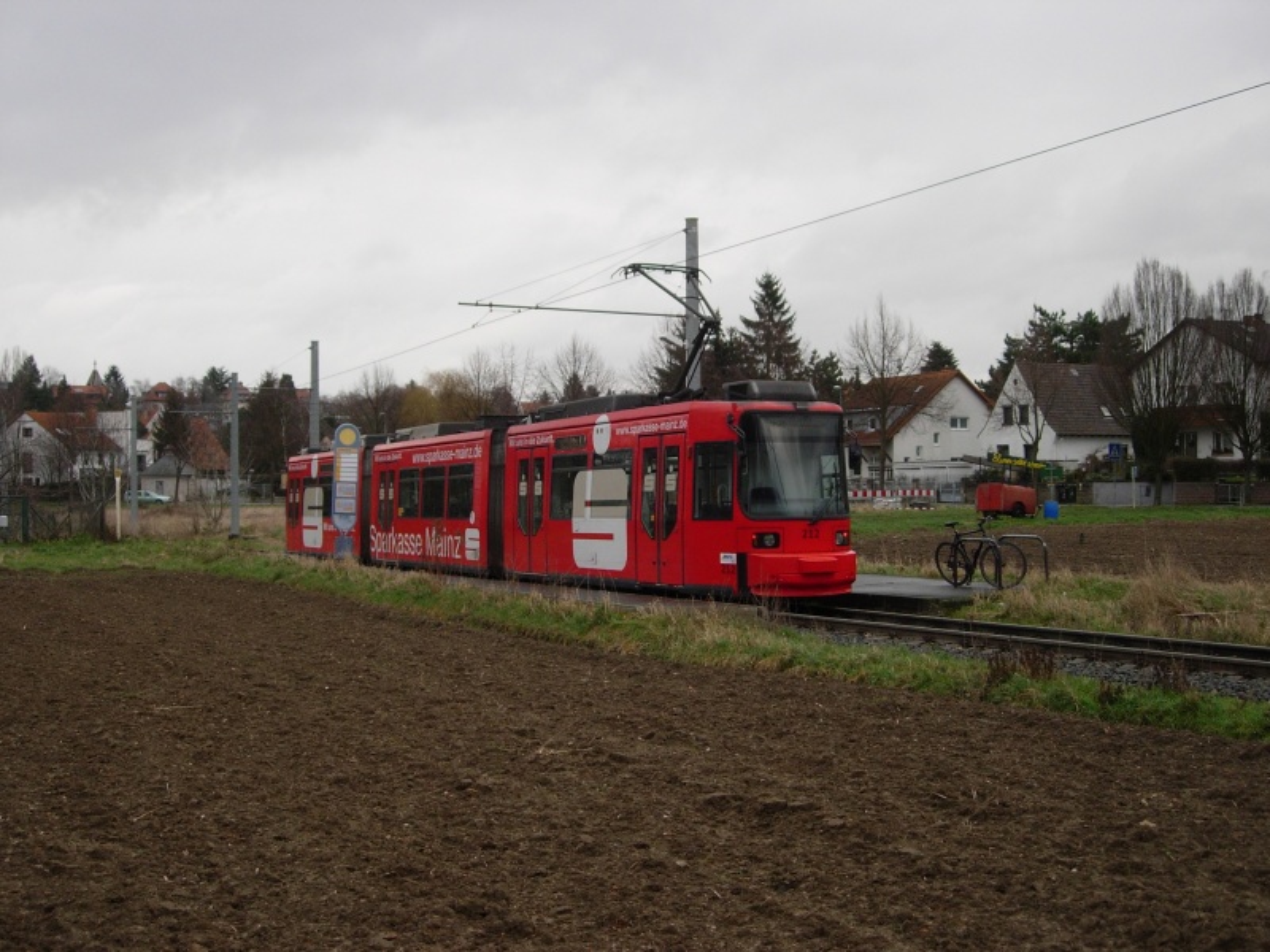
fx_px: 1504
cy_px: 476
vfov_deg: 35.1
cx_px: 635
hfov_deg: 45.8
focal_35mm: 41
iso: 100
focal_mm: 8.5
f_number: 2.9
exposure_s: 1/352
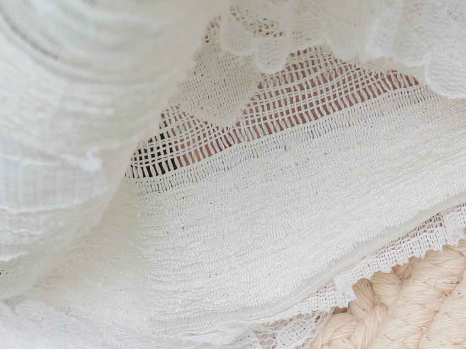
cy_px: 673
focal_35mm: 480
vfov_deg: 3.1
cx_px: 974
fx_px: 6461
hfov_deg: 4.1
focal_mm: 59
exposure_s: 1/320
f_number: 4
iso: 125
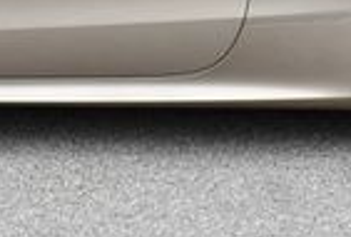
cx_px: 75
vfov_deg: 8.1
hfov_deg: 12.5
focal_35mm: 163
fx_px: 1594
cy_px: -217
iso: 140
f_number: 8
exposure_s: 1/250
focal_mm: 18
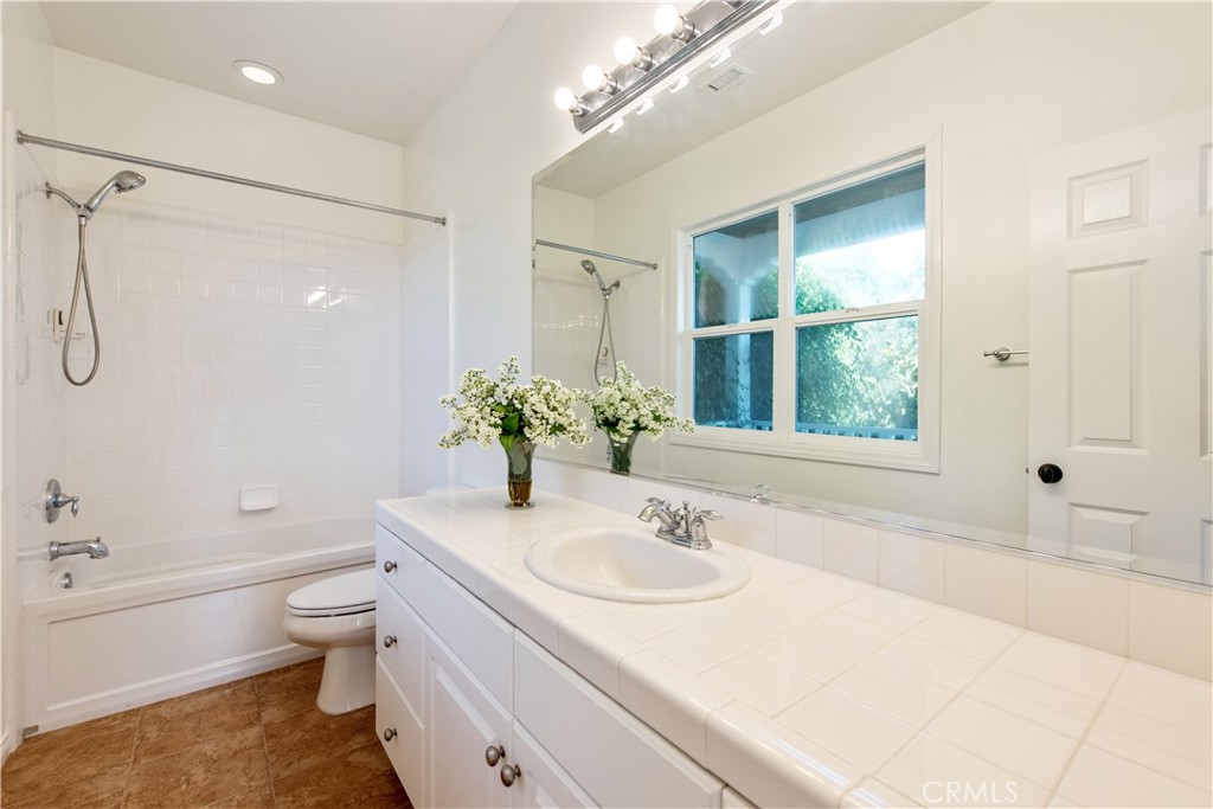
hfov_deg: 100.4
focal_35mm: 15
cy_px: 404
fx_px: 505
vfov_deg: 77.3
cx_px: 606
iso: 400
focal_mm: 15
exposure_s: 1/160
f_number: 6.3
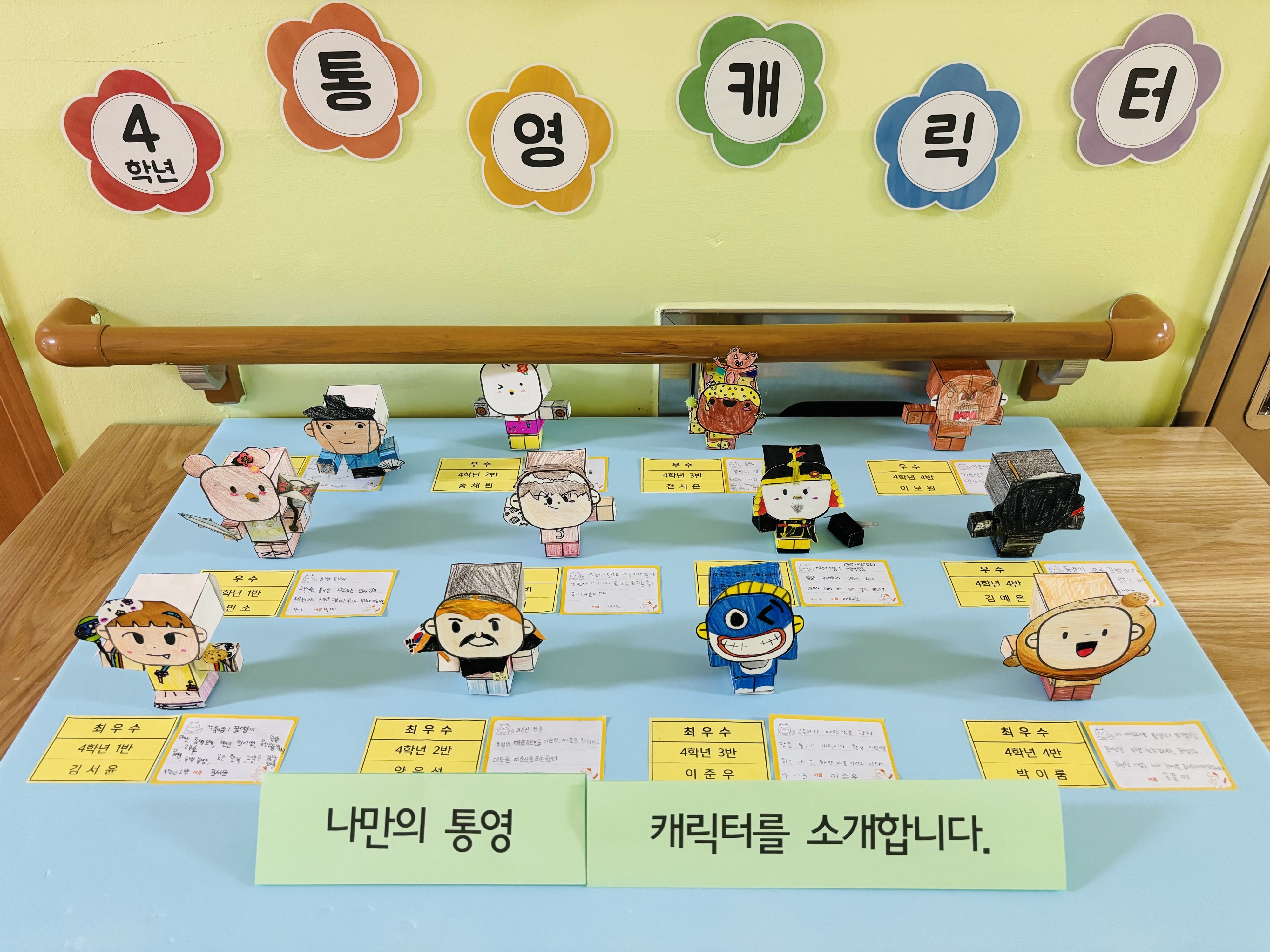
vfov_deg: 53.1
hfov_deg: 67.3
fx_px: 954
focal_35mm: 26
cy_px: 476
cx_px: 635
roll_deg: +0.2
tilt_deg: -35.5
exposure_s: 1/60
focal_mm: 5.96
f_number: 1.6
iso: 320
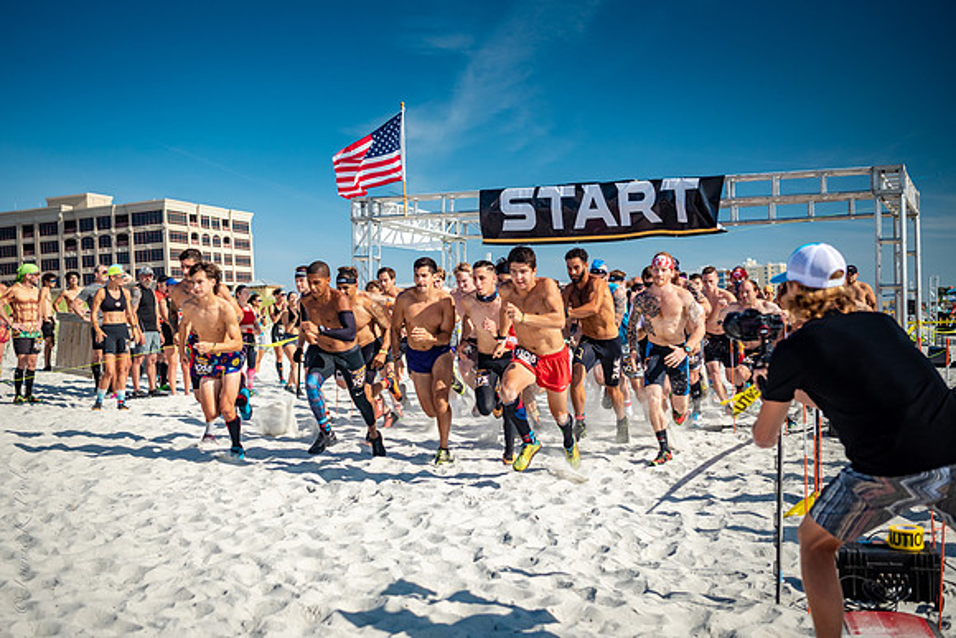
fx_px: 1182
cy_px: 311
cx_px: 433
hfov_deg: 44.0
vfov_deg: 30.2
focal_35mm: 45
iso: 360
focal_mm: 38
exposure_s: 1/4000
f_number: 2.8
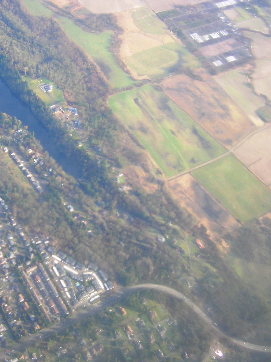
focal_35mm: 46
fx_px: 480
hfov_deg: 31.4
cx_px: 104
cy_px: 183
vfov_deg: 41.2
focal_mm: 5.7
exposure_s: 1/61.3
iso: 50
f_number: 2.9
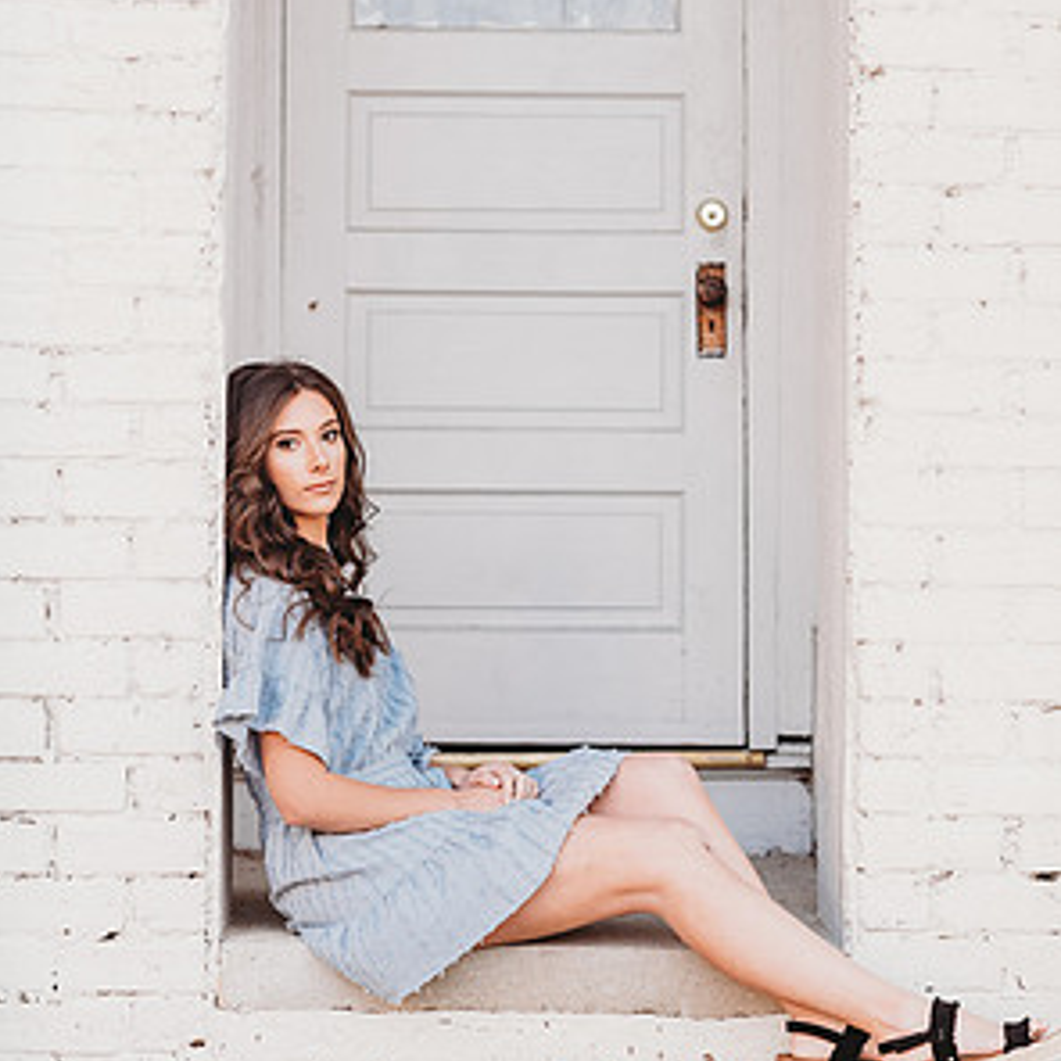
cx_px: 530
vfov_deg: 15.8
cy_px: 358
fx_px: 3814
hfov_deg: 15.8
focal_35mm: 110
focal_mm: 85
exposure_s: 1/160
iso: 100
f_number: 2.5
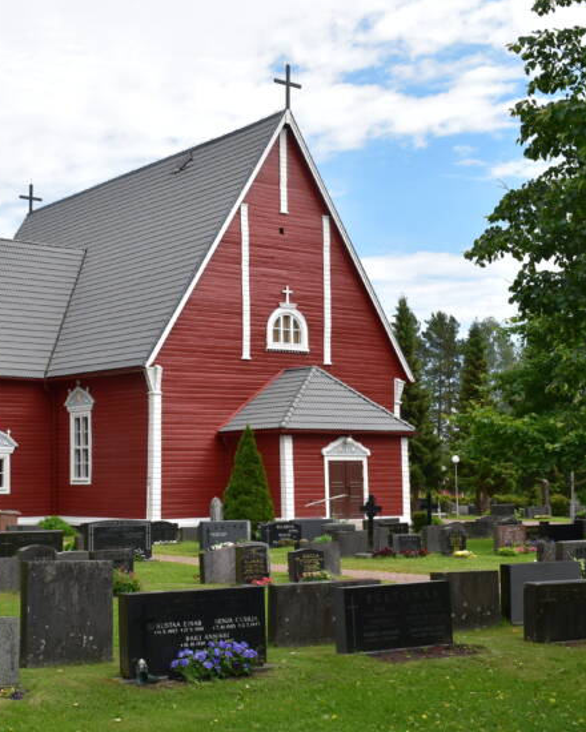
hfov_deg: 27.9
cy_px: 370
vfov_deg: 34.9
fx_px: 1165
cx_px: 156
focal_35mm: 54
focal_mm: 25
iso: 400
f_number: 11
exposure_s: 1/400
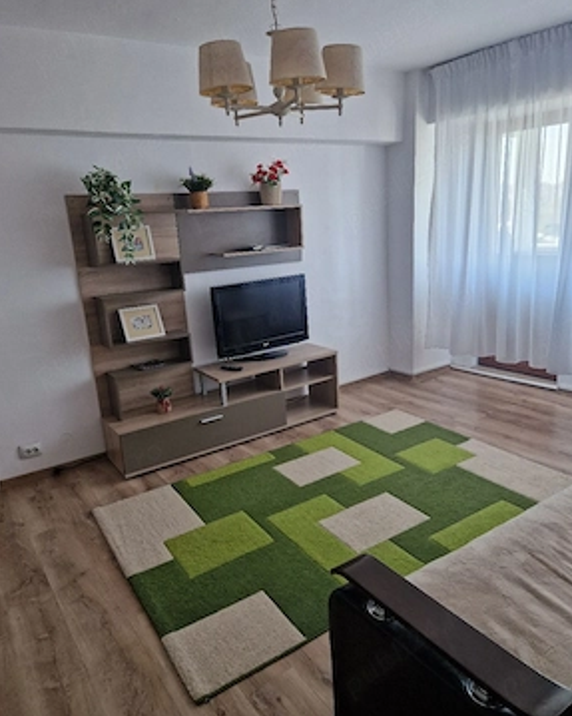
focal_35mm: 25
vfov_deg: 68.1
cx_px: 293
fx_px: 529
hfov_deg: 56.8
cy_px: 359
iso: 160
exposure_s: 1/182
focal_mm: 5.4
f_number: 1.8
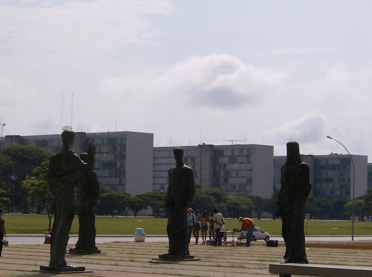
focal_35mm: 93
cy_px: 176
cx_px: 139
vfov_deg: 15.8
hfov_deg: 21.1
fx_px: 997
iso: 100
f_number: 6.2
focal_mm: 11.6
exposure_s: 1/1295
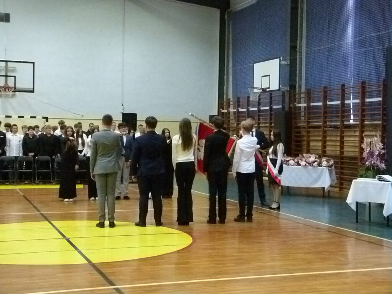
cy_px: 147
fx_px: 600
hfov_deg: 36.2
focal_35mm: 53
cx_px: 196
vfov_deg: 27.5
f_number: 3.2
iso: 3200
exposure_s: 1/60
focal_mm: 9.4
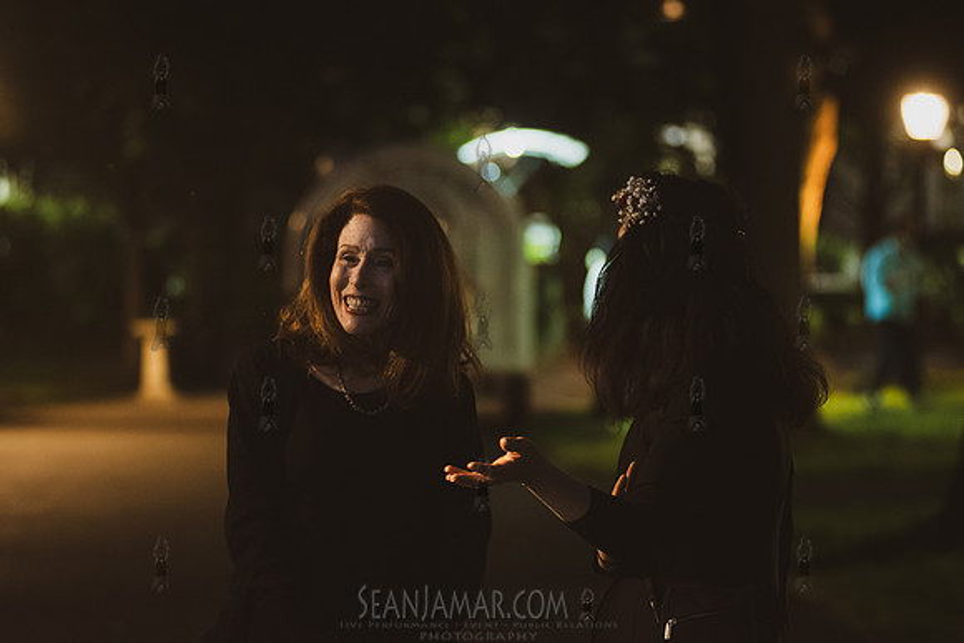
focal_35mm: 105
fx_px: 2812
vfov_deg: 13.0
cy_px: 322
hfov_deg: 19.5
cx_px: 482
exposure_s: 1/160
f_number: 3.2
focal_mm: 105
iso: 6400
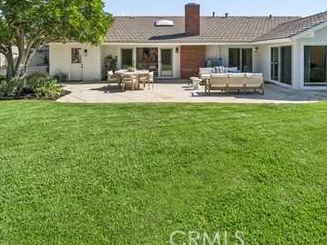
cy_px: 54
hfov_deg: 78.9
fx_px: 198
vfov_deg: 59.2
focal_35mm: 21
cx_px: 175
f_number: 8
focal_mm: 12
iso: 100
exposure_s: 1/250
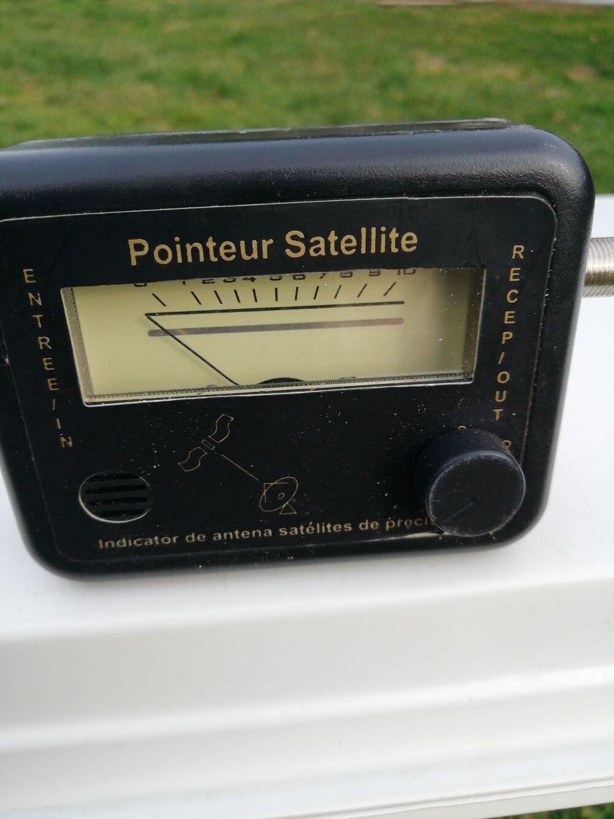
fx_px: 615
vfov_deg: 67.3
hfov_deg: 53.1
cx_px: 307
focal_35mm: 26
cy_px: 410
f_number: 2.2
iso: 50
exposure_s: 1/380
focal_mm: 3.21
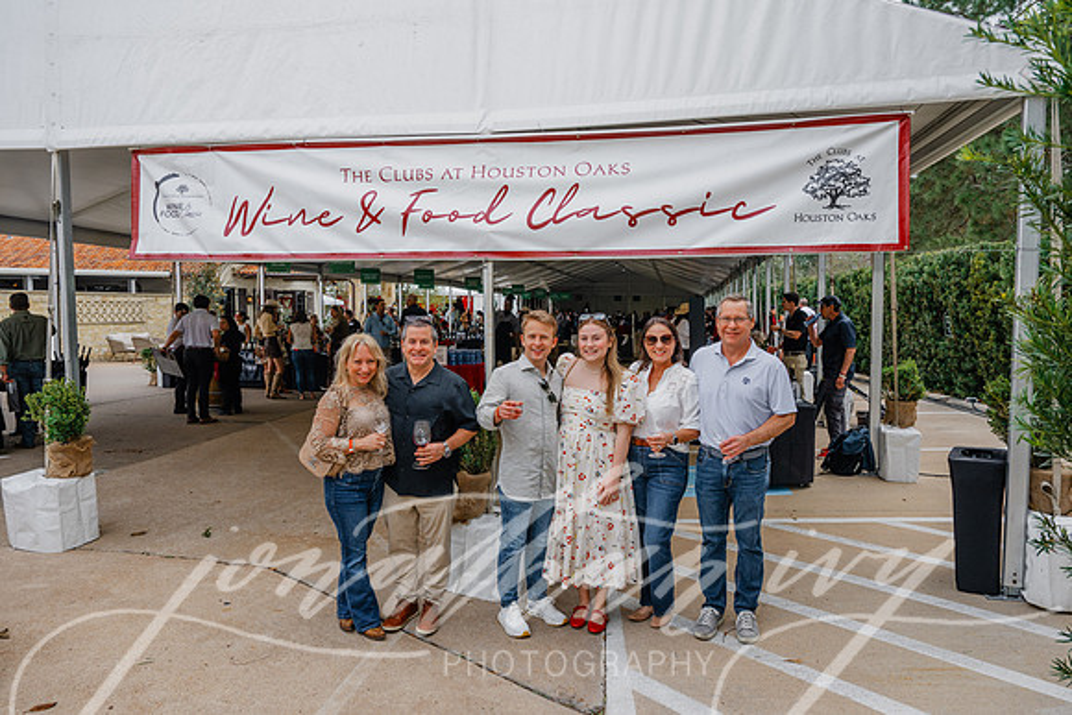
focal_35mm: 24
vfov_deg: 53.2
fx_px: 715
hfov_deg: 73.7
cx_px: 536
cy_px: 358
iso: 250
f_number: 5.6
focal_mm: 24
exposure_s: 1/320
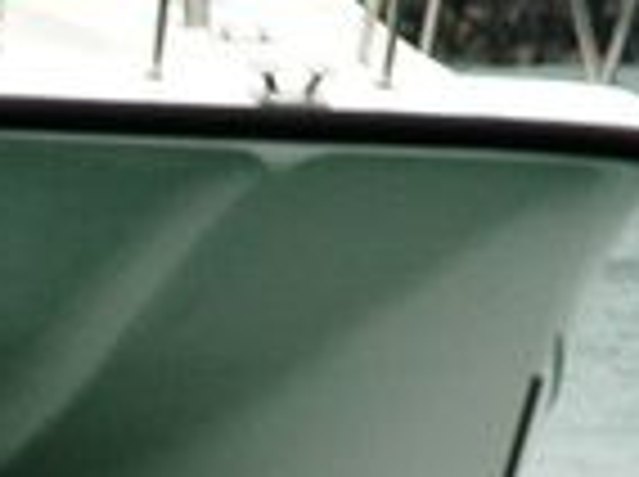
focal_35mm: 356
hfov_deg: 5.5
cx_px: -342
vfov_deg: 4.2
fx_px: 6561
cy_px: 200
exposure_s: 1/320
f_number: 9
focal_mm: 70
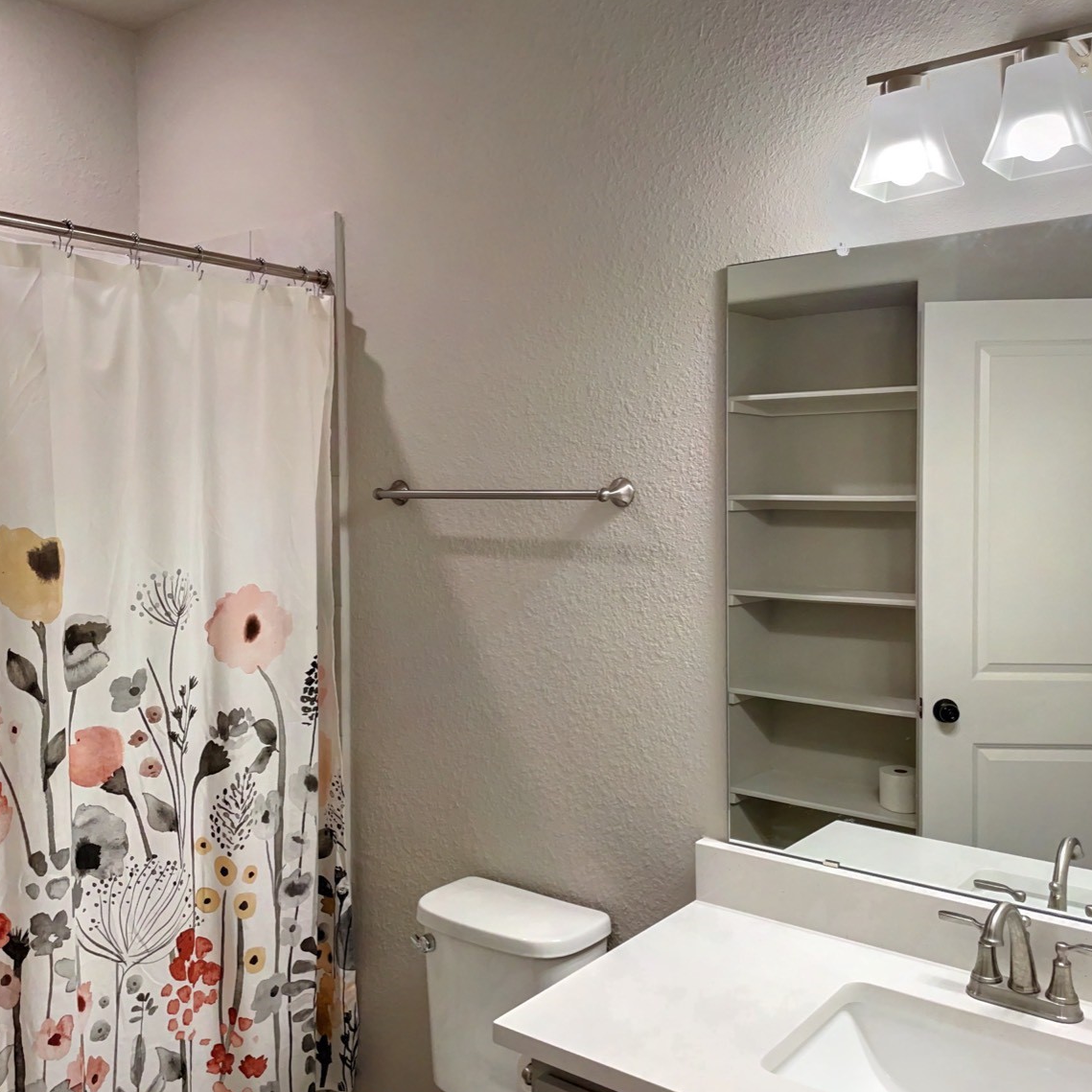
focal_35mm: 31
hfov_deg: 52.5
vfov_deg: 52.5
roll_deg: +0.5
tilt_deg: -1.9
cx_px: 577
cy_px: 548
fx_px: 1106
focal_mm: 4.2
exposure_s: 1/120
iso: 100
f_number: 1.6
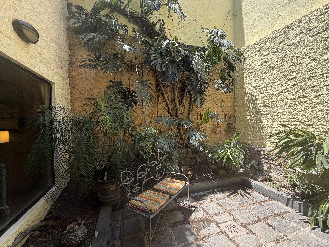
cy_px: 124
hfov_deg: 98.2
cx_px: 168
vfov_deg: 81.7
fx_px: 143
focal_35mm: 15
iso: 50
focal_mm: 2.22
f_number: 2.2
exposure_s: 1/502
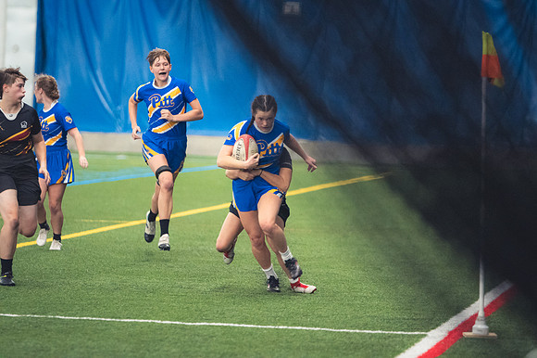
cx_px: 268
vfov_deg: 4.7
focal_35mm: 292
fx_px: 4353
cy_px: 179
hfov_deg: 7.1
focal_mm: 195
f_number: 2.8
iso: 5600
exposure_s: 1/320
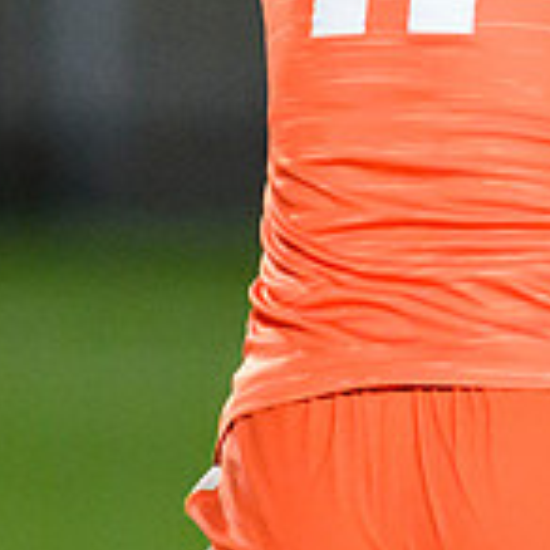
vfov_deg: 0.6
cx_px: 1573
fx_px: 53173
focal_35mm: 2958
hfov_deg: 0.6
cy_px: 736
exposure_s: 1/1000
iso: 5000
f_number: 2.8
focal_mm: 400
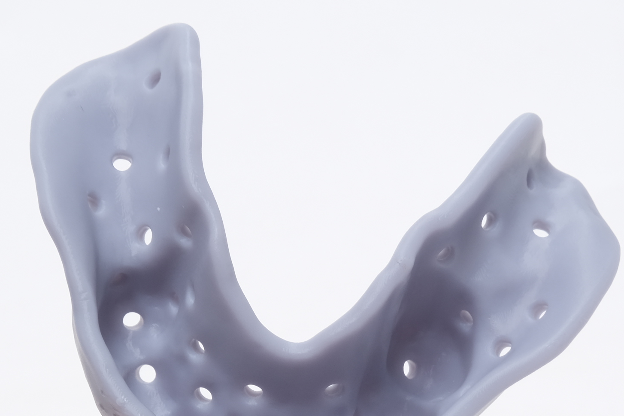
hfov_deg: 12.8
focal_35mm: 161
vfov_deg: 8.5
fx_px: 2790
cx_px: 293
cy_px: 423
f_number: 13
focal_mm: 35
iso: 200
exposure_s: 1/50
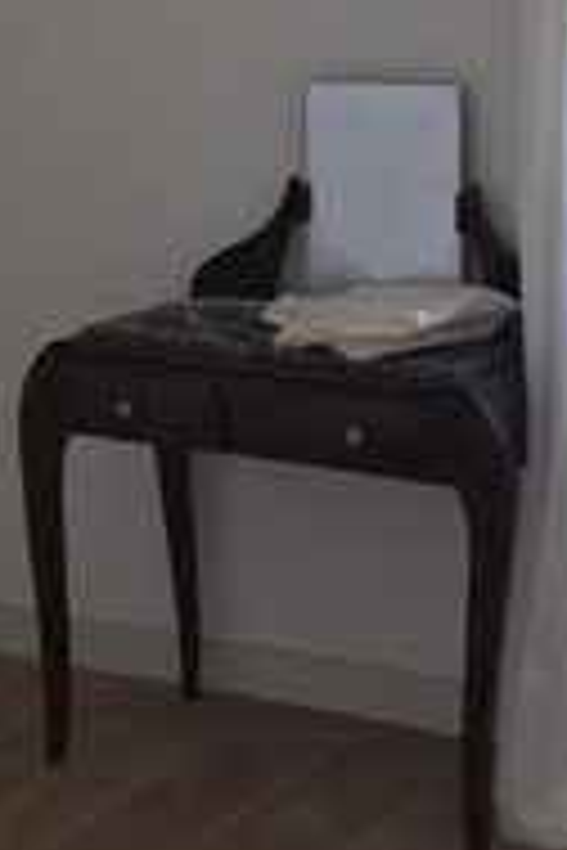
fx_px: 2386
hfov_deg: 13.5
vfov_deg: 20.0
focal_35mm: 101
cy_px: 184
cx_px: 418
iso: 50
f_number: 1.8
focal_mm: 5.54
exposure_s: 1/162
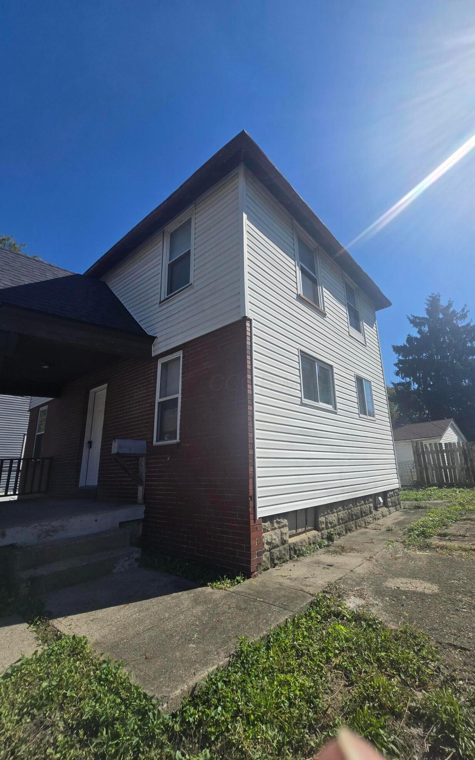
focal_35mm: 14
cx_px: 267
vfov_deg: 105.3
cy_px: 383
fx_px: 290
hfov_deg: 78.3
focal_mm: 2.2
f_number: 2.2
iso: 50
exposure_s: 1/3637
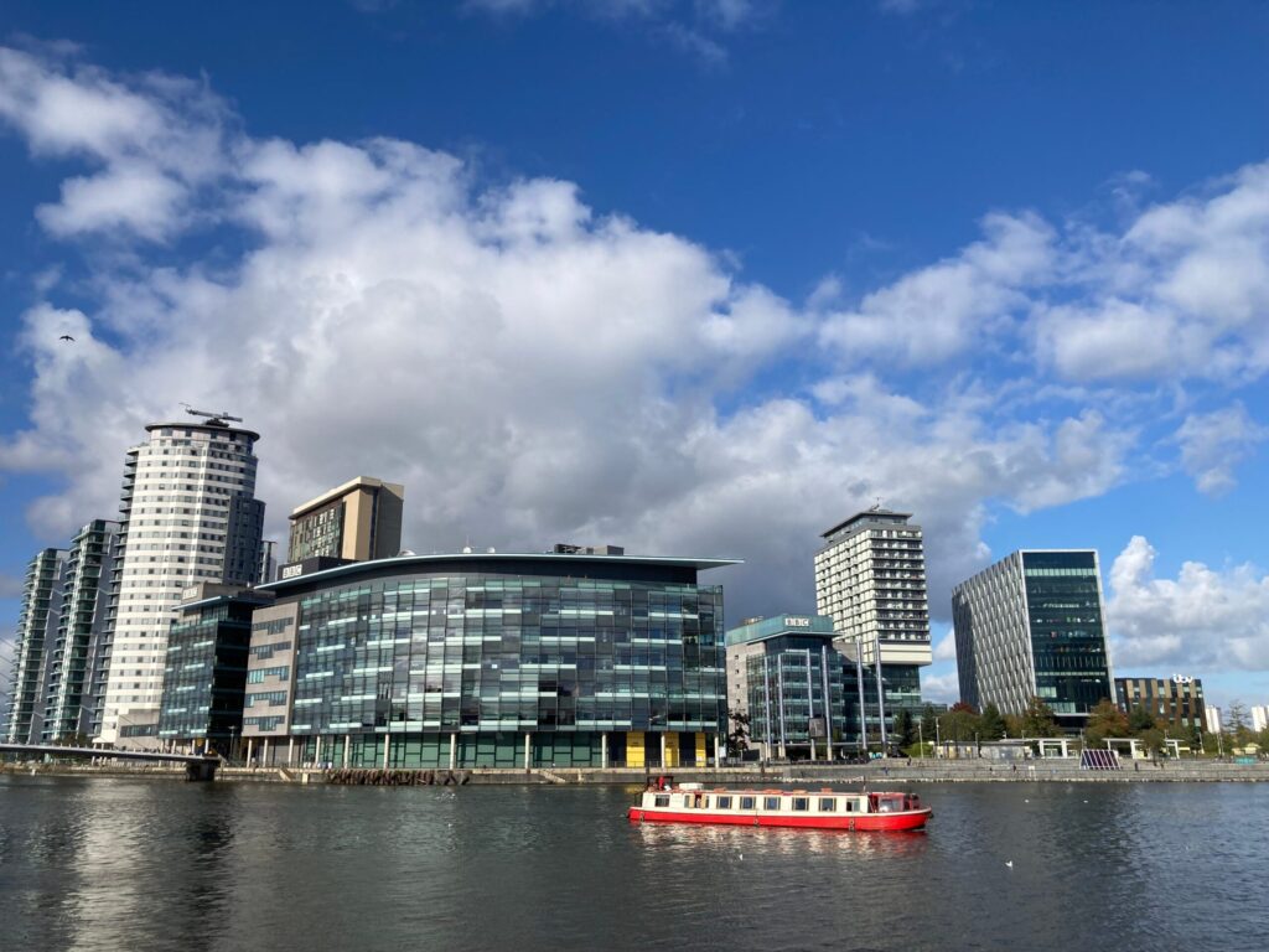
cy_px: 476
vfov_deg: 49.7
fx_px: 1026
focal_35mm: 28
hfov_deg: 63.4
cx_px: 634
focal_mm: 3.99
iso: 20
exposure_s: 1/2857
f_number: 1.8
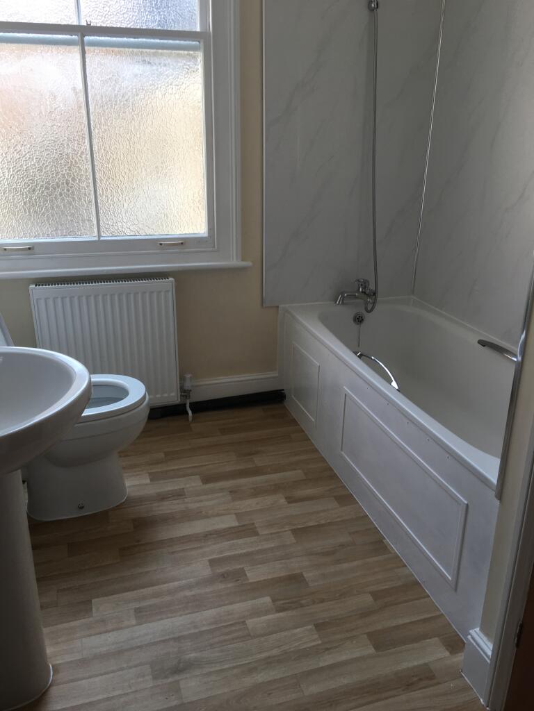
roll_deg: -0.8
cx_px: 267
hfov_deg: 48.2
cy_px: 356
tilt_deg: -19.3
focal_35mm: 29
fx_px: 596
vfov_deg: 61.7
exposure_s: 1/100
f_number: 2.2
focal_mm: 4.15
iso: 32
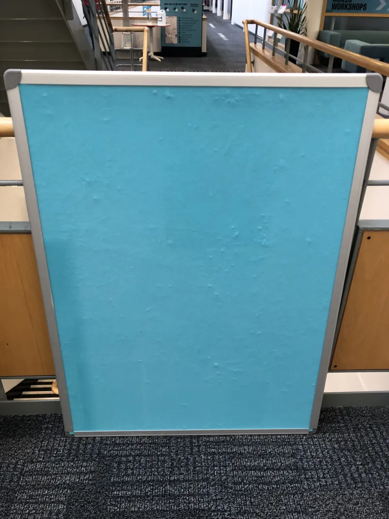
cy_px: 260
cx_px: 194
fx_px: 420
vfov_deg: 63.4
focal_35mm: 28
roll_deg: -0.6
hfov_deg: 49.7
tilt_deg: -32.2
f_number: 1.8
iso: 25
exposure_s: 1/29
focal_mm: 4
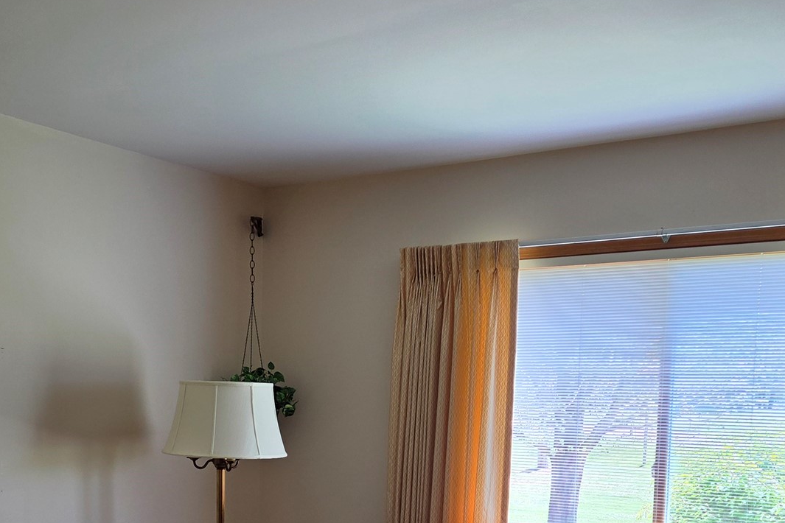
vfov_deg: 28.1
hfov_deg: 42.3
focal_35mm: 46
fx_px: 1003
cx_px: 271
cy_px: 473
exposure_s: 1/180
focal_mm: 5.4
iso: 80
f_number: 1.8
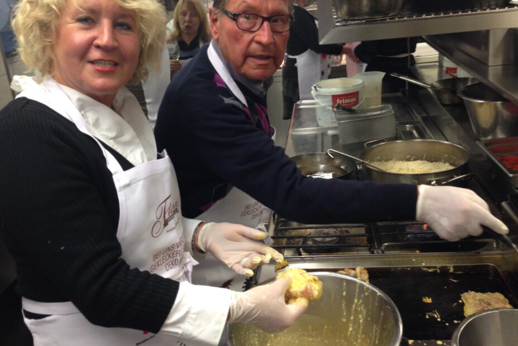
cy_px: 159
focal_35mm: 38
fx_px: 547
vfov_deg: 35.0
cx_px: 259
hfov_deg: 50.7
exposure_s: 1/20
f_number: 2.4
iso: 80
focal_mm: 4.12
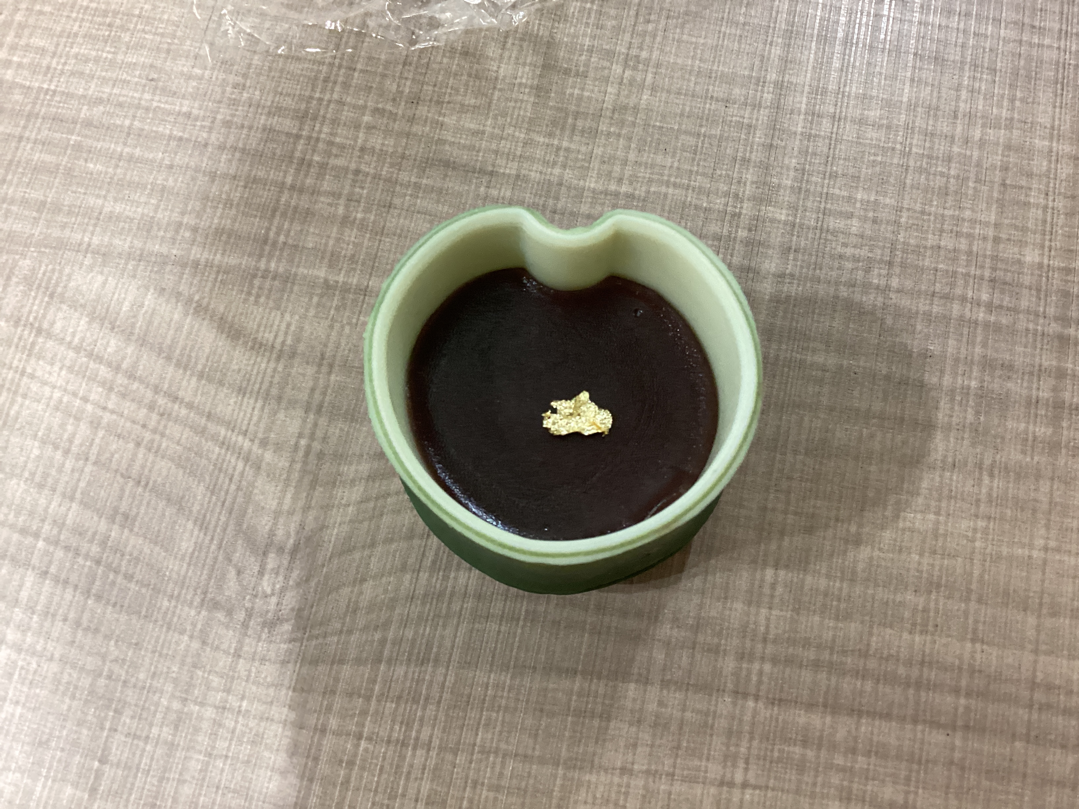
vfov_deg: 45.4
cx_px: 540
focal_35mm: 31
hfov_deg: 58.4
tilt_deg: -75.5
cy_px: 404
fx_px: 966
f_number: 2.4
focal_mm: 3.3
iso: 320
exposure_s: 1/50
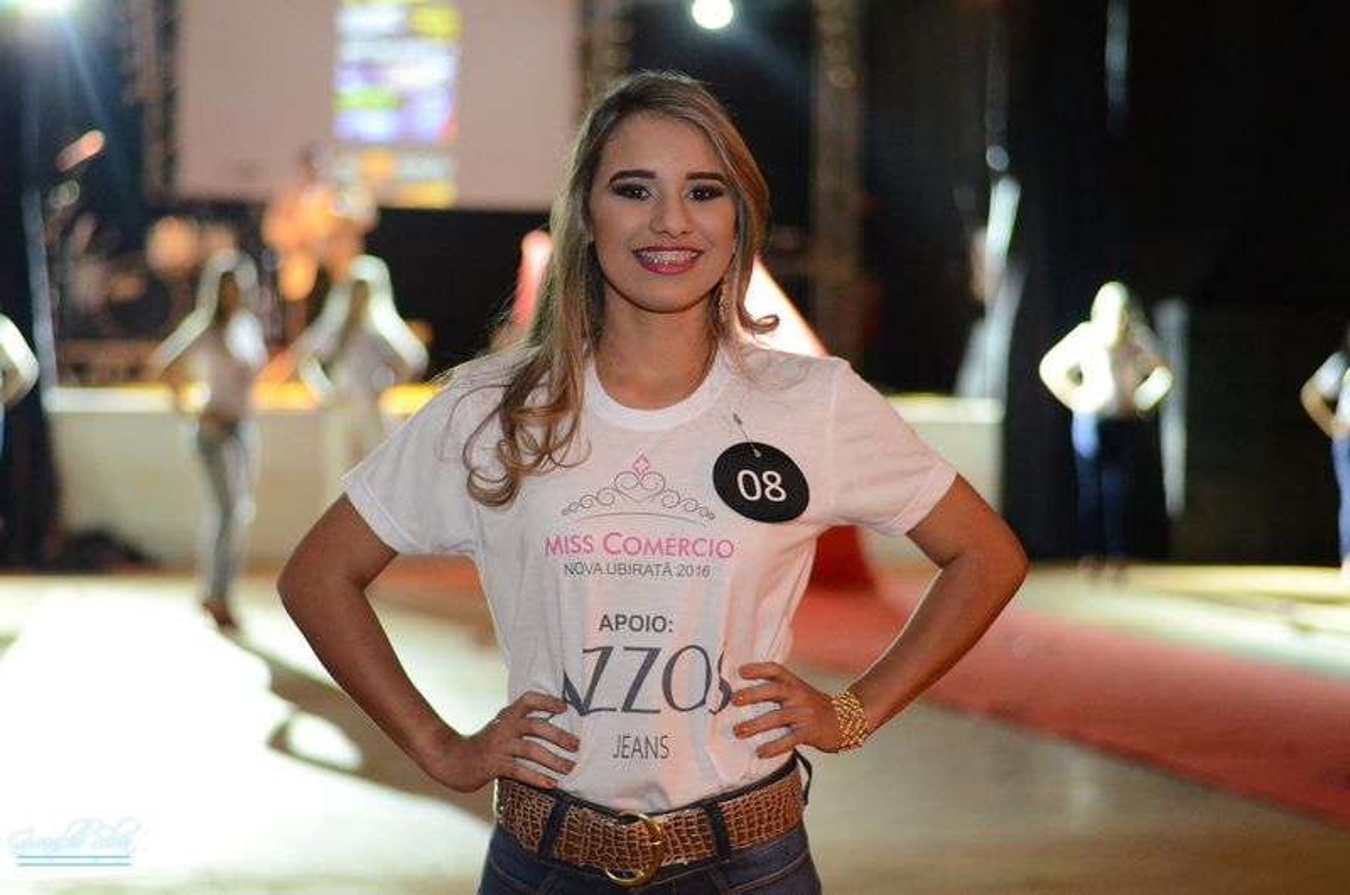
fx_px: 2807
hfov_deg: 27.0
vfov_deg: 18.1
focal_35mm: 75
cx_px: 675
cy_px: 448
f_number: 1.8
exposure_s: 1/160
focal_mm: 50
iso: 3200
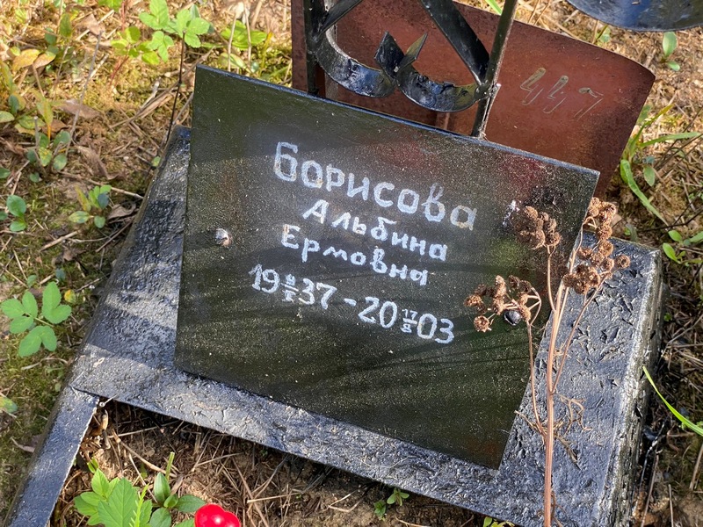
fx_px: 1056
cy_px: 264
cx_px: 352
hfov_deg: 36.8
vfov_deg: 28.0
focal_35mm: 52
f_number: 2
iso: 20
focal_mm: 6
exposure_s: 1/161
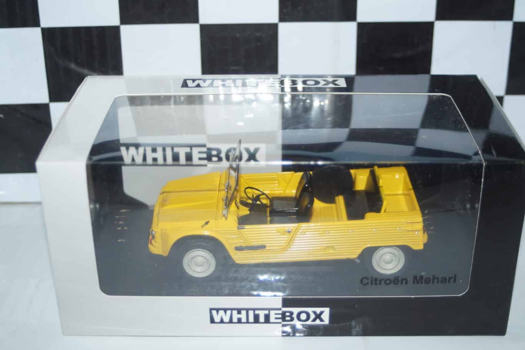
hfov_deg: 37.8
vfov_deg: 25.8
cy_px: 175
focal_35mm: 52
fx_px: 766
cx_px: 262
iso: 250
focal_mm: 35
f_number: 4
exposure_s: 1/125
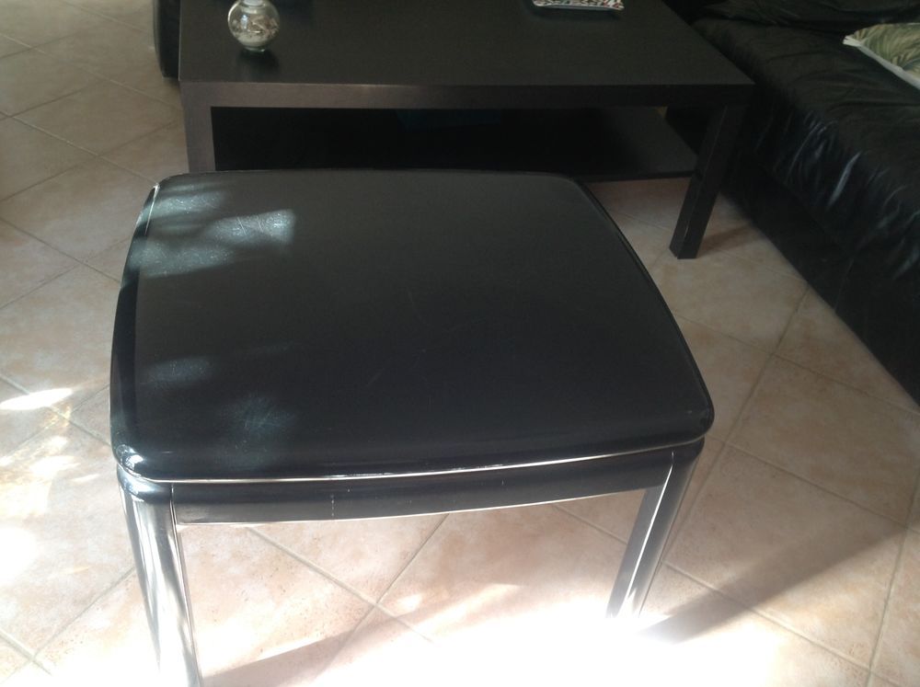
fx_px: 929
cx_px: 460
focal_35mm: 35
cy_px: 344
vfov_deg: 40.6
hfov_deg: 52.7
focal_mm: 4.28
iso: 80
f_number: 2.4
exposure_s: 1/15
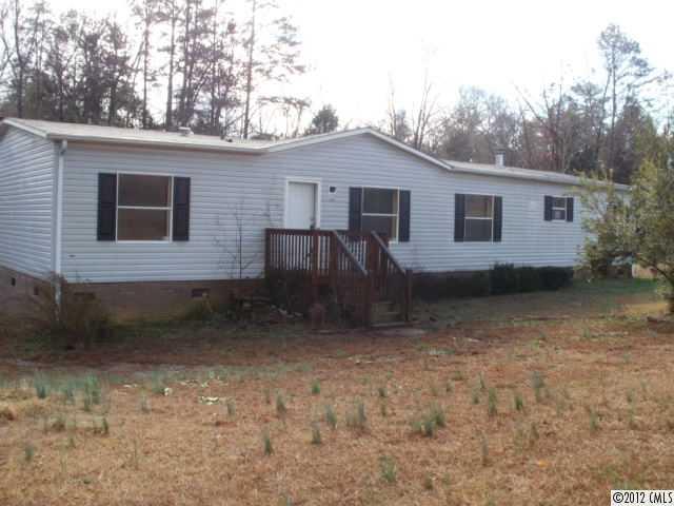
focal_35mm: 36
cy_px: 253
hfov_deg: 51.4
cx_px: 337
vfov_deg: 39.7
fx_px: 701
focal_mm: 6.3
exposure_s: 1/80
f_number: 5.6
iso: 100
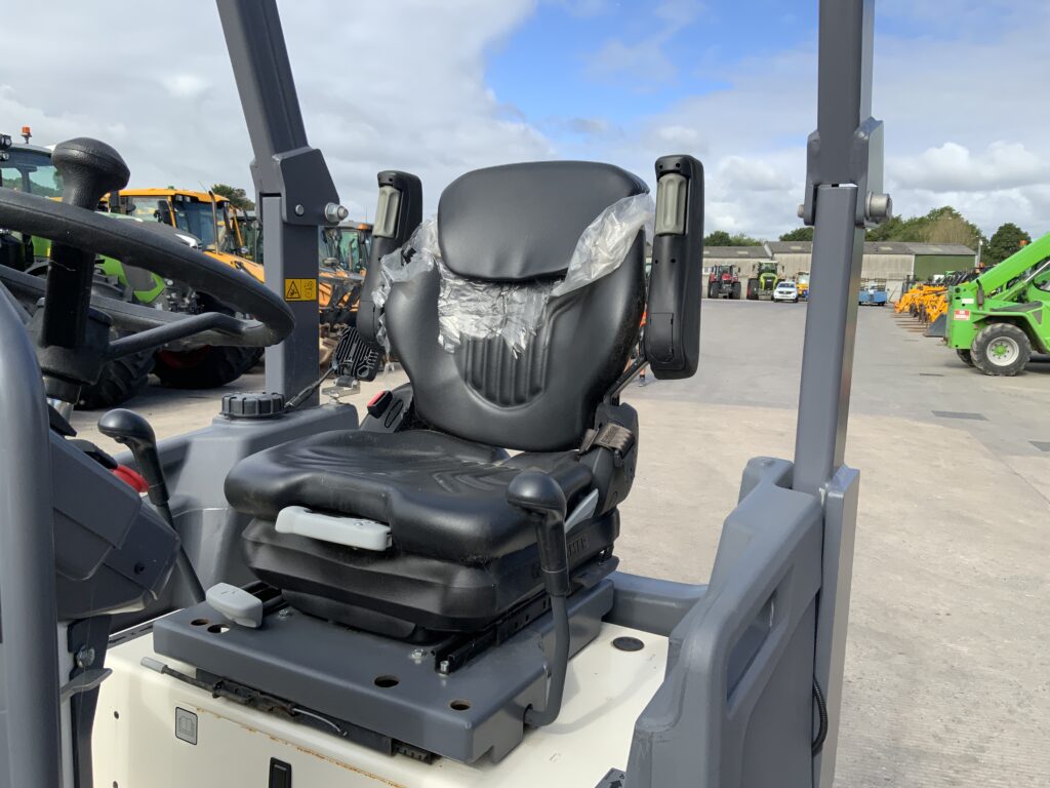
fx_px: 880
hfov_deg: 61.7
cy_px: 394
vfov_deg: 48.2
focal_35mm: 29
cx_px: 525
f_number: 1.8
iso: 16
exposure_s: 1/1221
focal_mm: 3
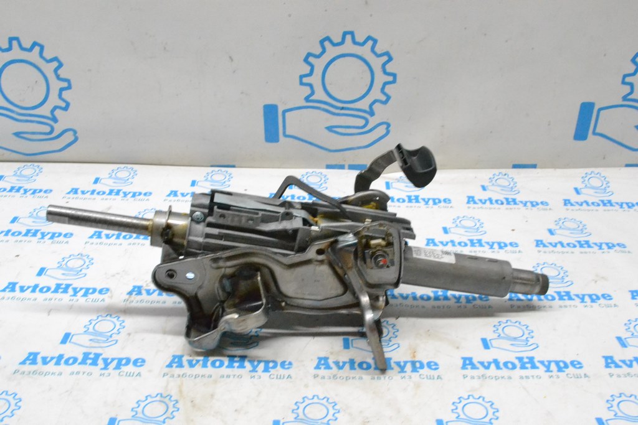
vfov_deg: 34.2
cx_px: 319
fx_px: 691
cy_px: 212
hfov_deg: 49.5
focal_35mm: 39
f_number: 13
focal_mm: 26
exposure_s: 1/100
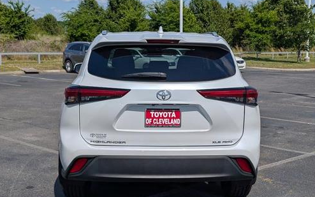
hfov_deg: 38.2
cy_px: 111
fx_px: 455
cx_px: 157
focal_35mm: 53
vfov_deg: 24.4
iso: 21
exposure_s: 1/5000
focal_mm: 6.9
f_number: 1.68
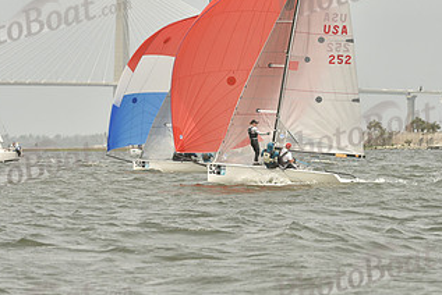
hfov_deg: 5.4
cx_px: 205
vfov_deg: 3.6
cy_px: 77
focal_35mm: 384
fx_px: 4719
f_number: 7.1
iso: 320
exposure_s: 1/1250
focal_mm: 210
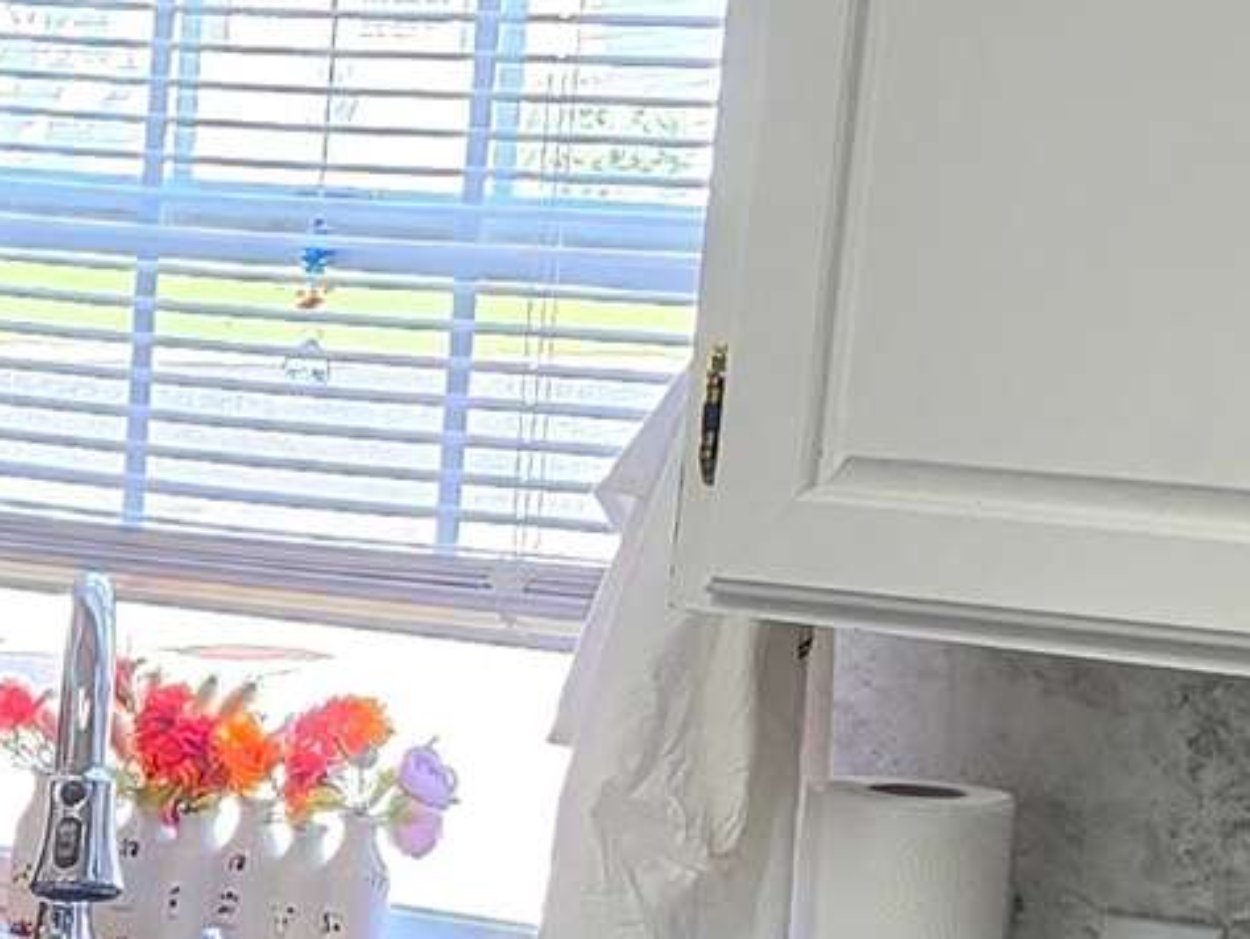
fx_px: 5383
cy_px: 1641
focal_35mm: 149
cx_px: -686
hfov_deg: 12.5
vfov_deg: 9.5
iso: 50
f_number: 1.4
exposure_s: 1/120
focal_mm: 6.5
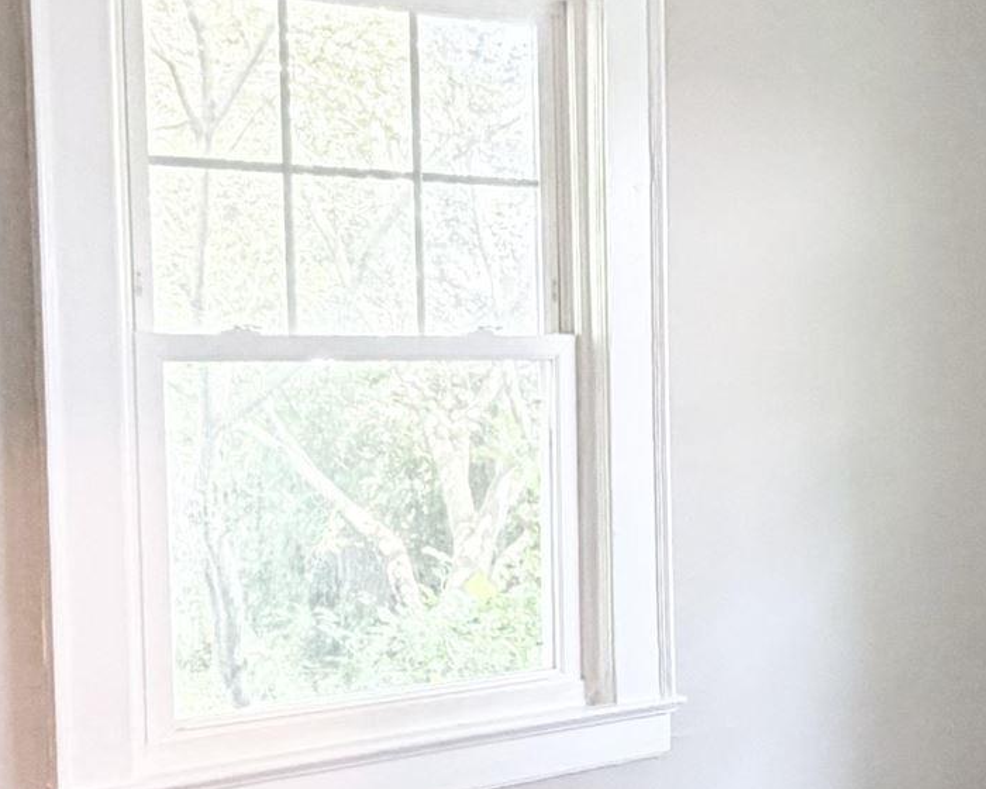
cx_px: 830
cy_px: 445
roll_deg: +1.7
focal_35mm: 60
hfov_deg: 30.5
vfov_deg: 25.4
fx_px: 1751
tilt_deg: -2.1
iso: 500
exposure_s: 1/60
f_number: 2.2
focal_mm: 2.22
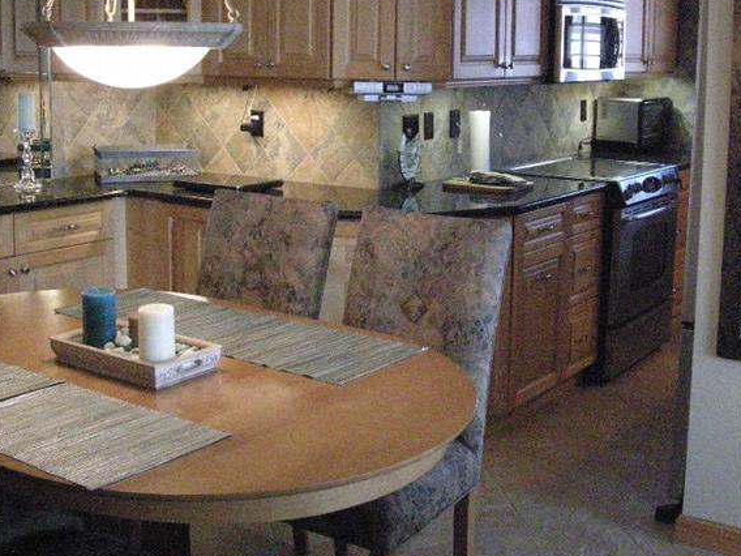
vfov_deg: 28.8
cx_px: 369
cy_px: 168
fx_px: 1070
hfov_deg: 38.2
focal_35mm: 50
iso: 1600
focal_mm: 7.9
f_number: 2.8
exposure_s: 1/133
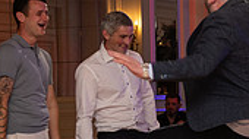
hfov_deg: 12.0
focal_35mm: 172
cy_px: 96
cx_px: 359
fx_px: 1134
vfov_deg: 7.0
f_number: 3.5
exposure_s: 1/160
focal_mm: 48
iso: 500
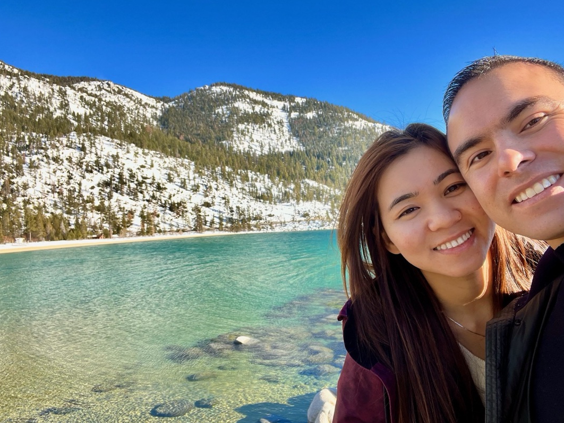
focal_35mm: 26
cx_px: 281
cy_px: 202
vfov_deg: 53.0
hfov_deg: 67.3
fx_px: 424
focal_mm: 2.71
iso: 32
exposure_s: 1/219
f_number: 2.2
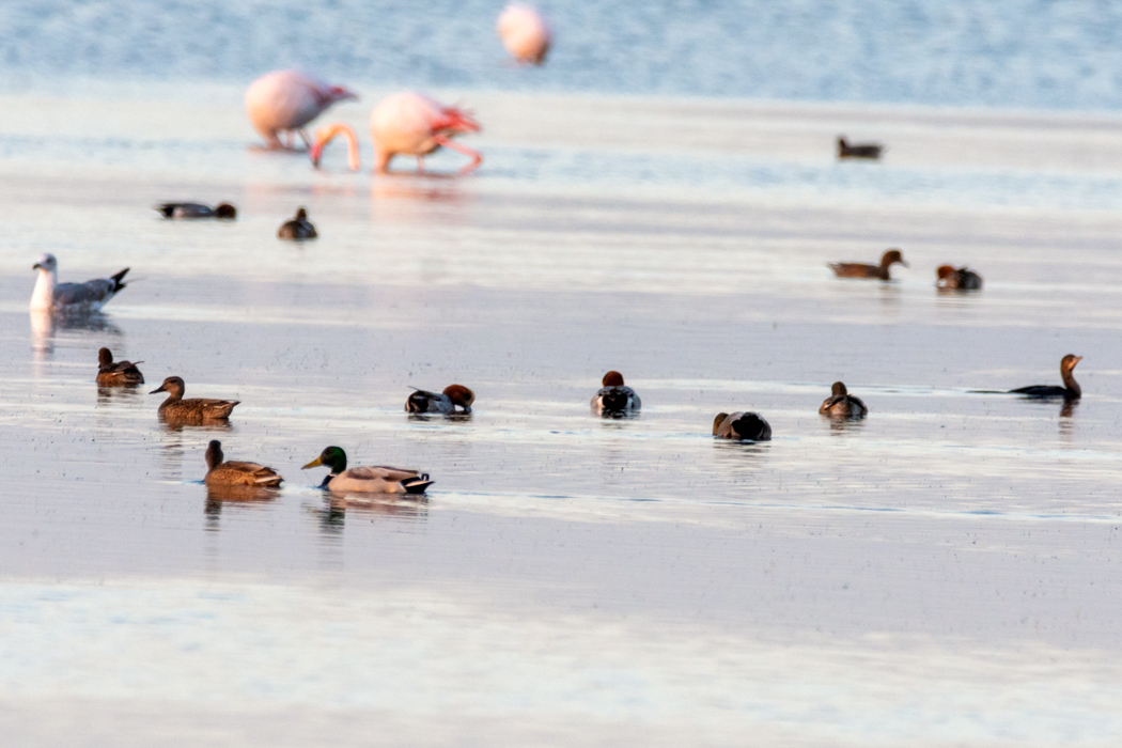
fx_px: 28048
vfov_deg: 1.5
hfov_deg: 2.3
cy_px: 374
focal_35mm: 900
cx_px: 561
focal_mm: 600
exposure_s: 1/500
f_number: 6.3
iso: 1400
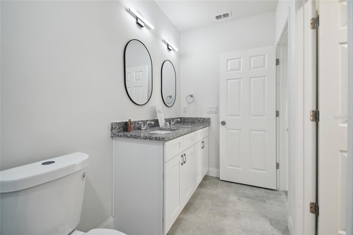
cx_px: 176
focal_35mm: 15
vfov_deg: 77.3
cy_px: 118
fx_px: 147
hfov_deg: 100.4
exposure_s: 1/5
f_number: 7.1
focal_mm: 10
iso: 100
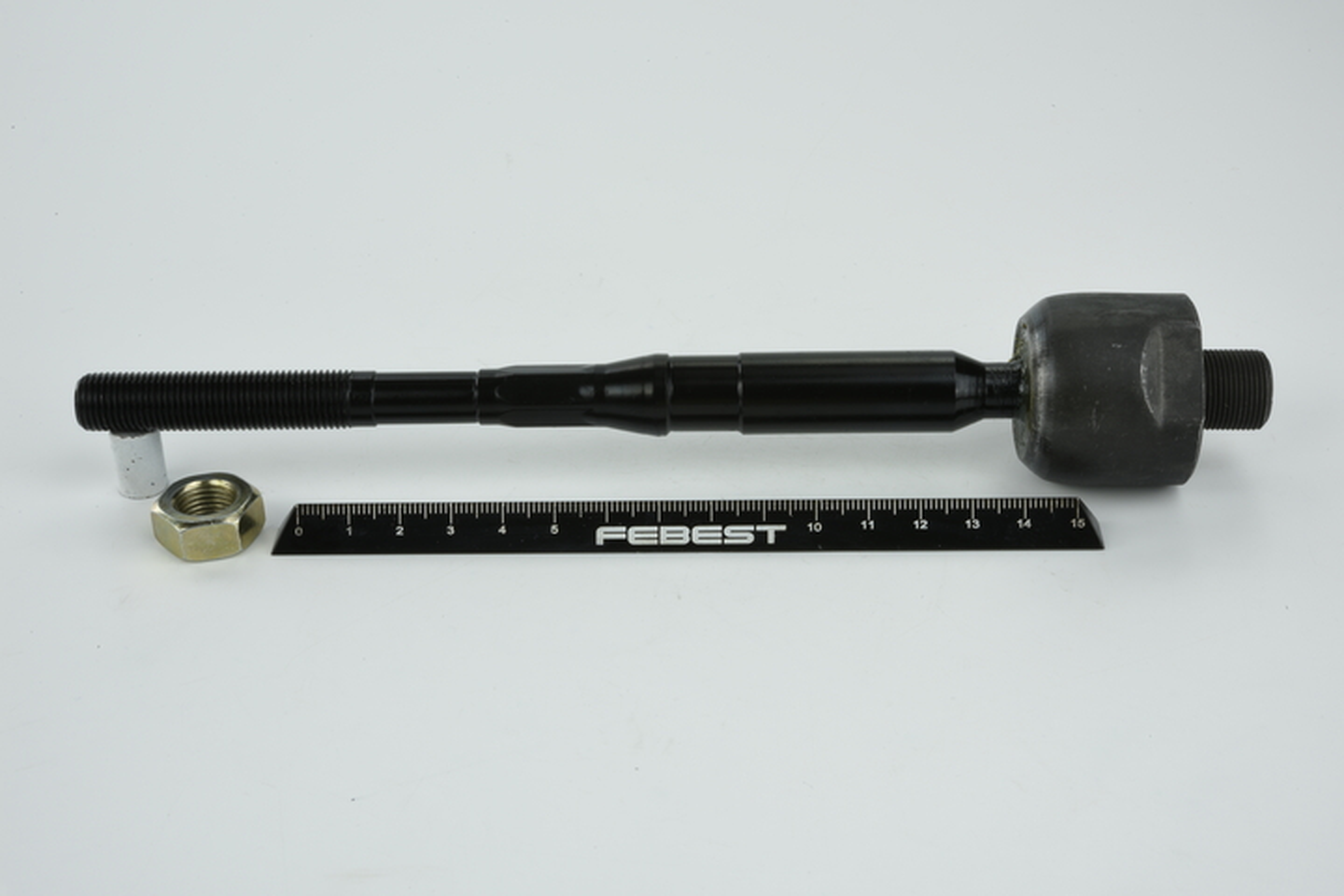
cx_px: 672
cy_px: 448
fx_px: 2240
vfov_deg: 22.6
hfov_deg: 33.4
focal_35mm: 60
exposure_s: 1/2
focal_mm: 60
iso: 64
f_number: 32
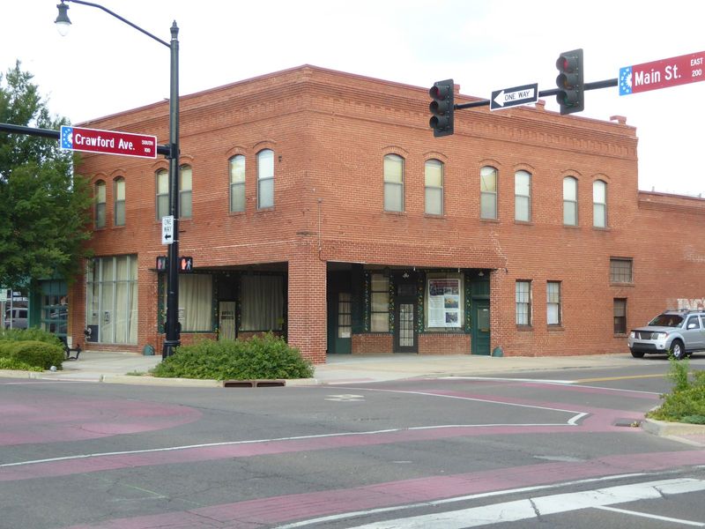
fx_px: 1161
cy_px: 264
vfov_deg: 25.7
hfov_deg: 33.8
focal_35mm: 57
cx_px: 352
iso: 80
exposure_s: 1/100
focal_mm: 9.6
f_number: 4.1
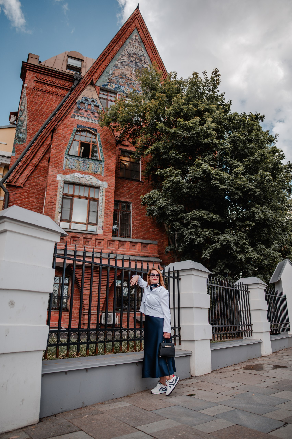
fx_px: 292
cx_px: 146
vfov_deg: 73.8
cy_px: 220
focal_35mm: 24
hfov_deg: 53.1
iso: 100
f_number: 2
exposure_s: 1/1600
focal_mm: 24
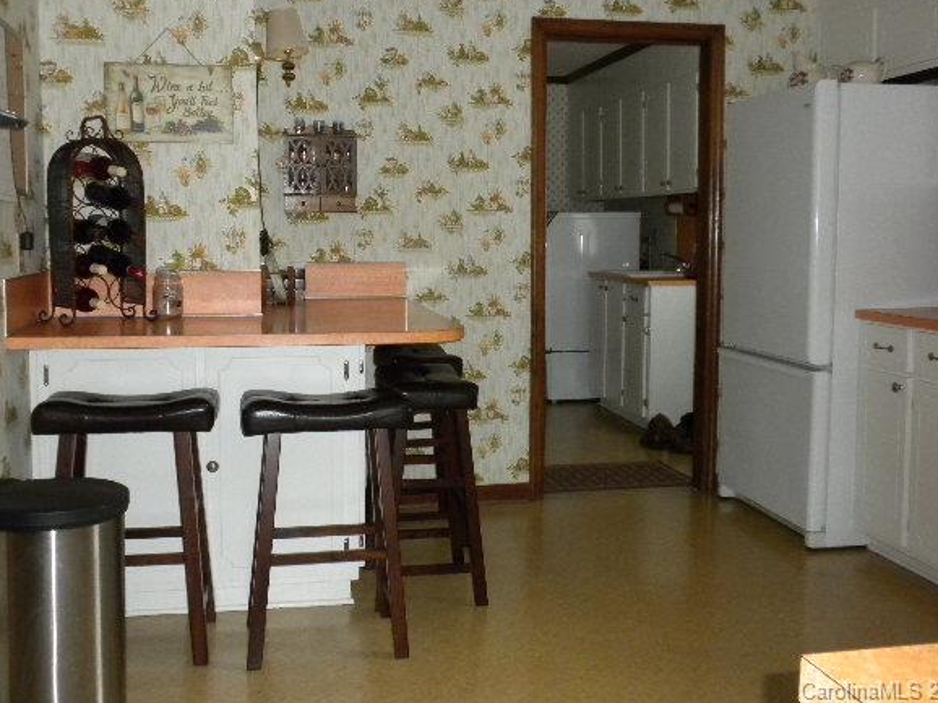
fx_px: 1111
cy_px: 315
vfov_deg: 35.1
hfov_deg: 45.8
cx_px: 466
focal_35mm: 41
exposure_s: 1/30
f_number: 3.5
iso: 400
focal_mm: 6.6
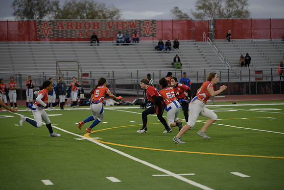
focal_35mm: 112
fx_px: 884
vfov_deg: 12.2
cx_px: 142
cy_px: 95
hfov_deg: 18.3
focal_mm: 112
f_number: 2.8
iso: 180
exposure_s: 1/200
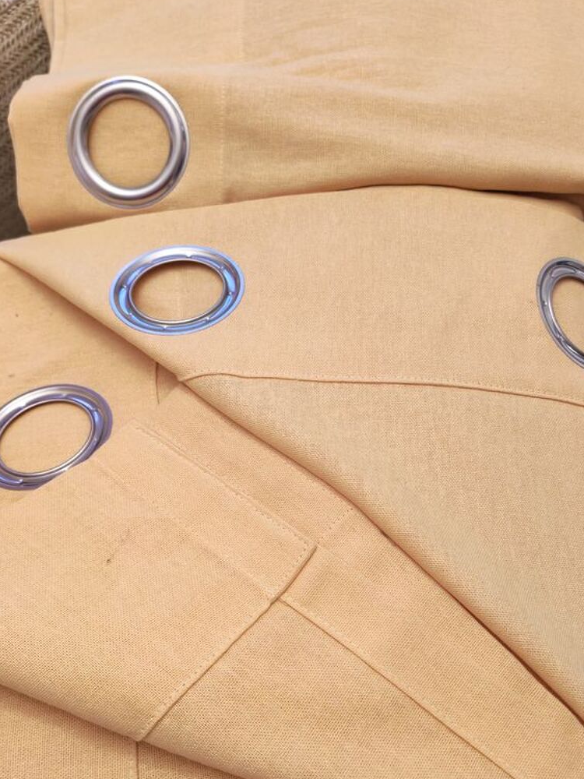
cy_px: 487
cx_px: 313
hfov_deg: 39.6
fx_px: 810
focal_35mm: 36
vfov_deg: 50.8
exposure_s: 1/50
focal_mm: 6.12
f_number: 1.9
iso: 1600
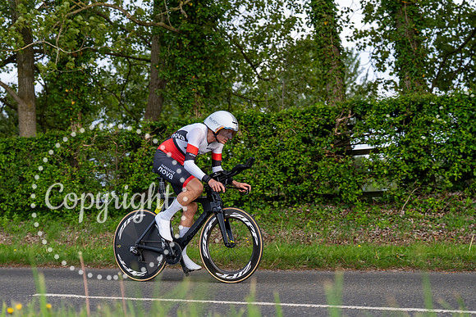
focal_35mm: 76
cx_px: 238
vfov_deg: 18.0
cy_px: 158
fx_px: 1005
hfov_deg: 26.6
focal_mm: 76
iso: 1250
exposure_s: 1/800
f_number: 4
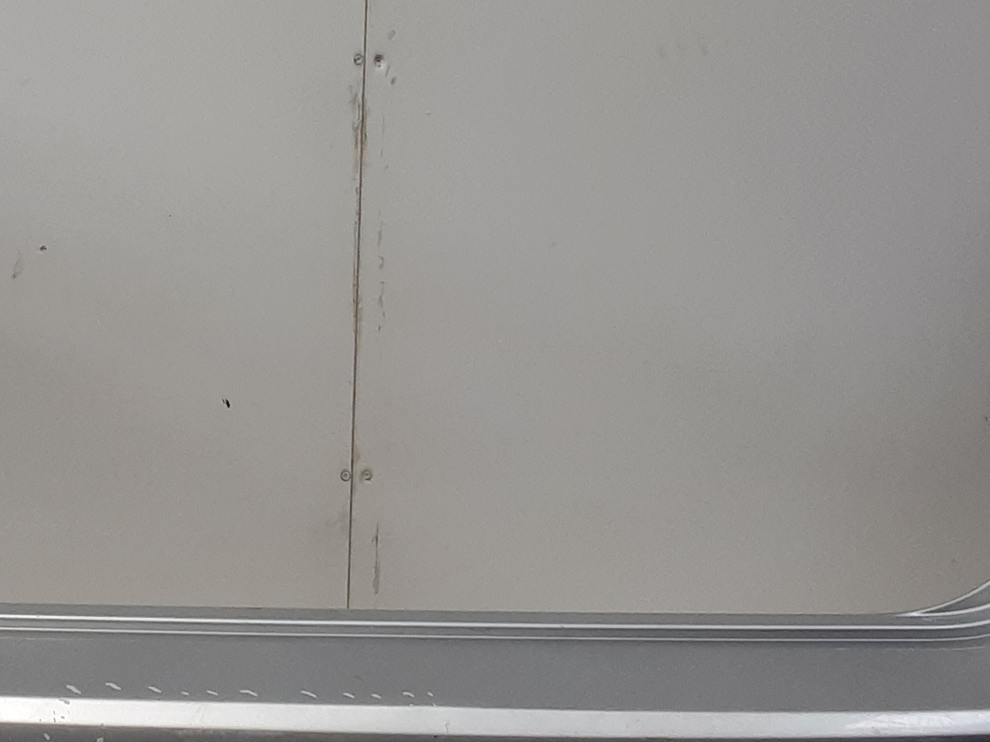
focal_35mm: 72
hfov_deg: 26.6
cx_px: 231
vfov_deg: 20.4
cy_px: 336
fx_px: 2059
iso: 40
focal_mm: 2.91
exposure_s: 1/100
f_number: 1.9
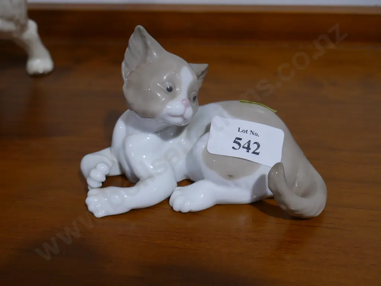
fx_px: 550
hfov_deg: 38.2
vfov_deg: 29.1
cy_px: 143
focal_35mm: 50
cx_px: 190
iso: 500
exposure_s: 1/60
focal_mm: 25
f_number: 5.3
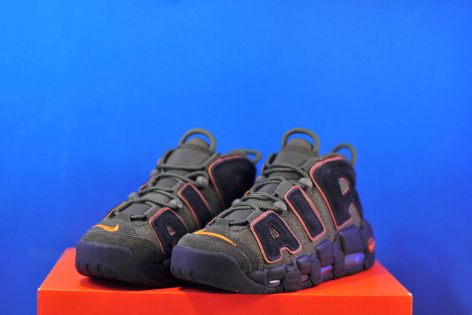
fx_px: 1010
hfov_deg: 26.3
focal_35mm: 77
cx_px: 232
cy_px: 159
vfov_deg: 17.7
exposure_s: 1/320
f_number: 2
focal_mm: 50
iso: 250
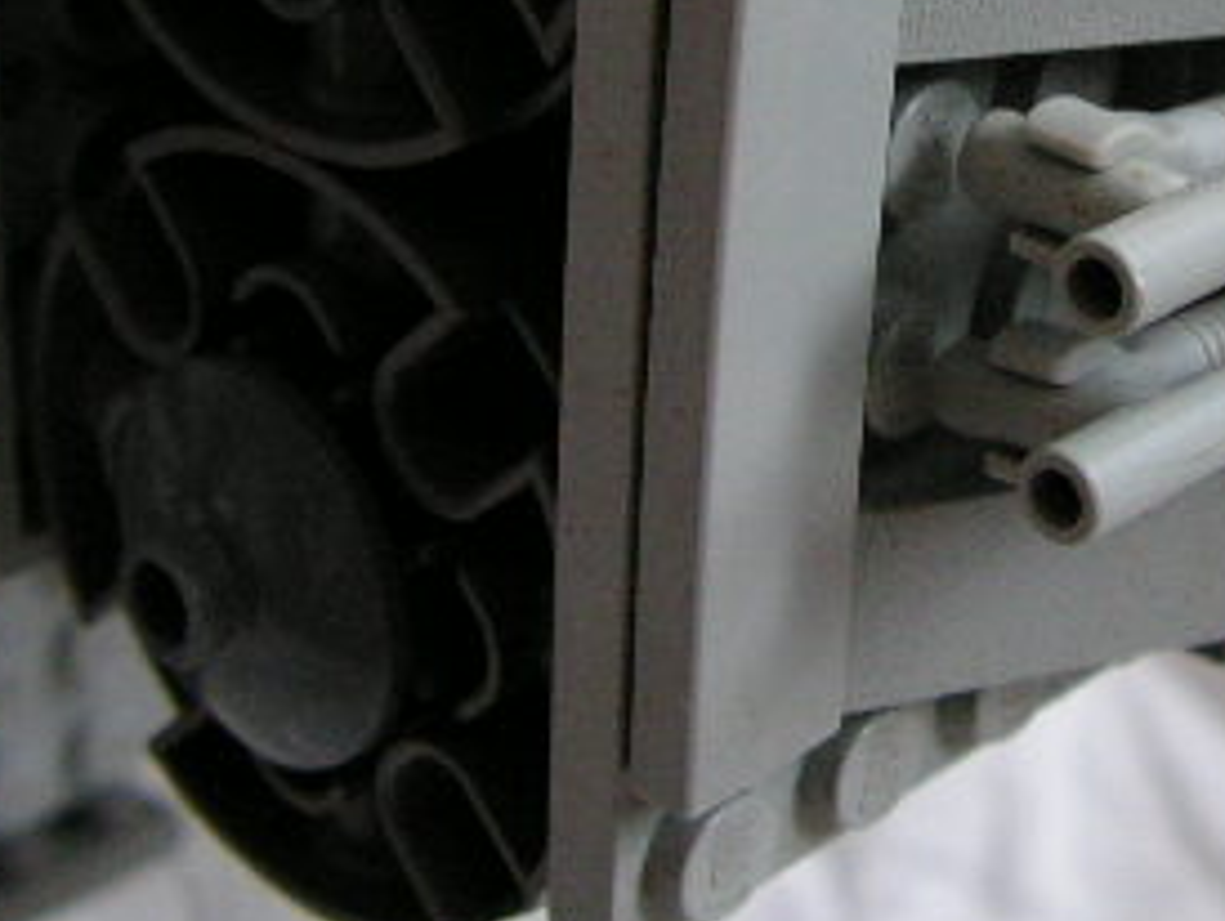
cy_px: 85
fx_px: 2975
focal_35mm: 84
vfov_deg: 17.3
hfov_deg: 22.6
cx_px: 1149
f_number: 3.2
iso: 200
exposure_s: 1/30
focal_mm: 6
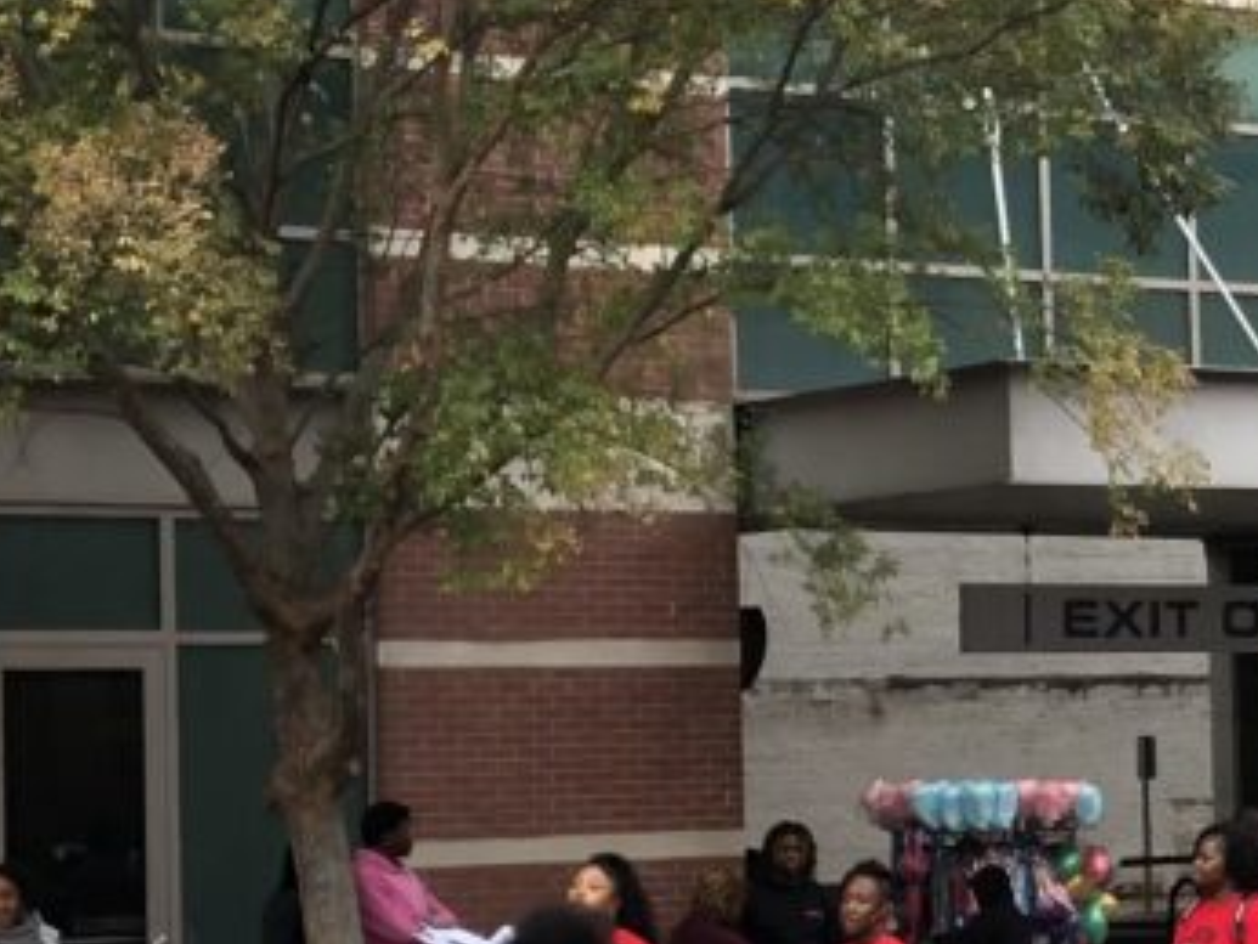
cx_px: 1021
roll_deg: +2.0
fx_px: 3017
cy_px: 951
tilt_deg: +2.4
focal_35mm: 83
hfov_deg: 23.2
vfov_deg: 17.4
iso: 20
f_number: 1.8
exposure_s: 1/124
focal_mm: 3.99
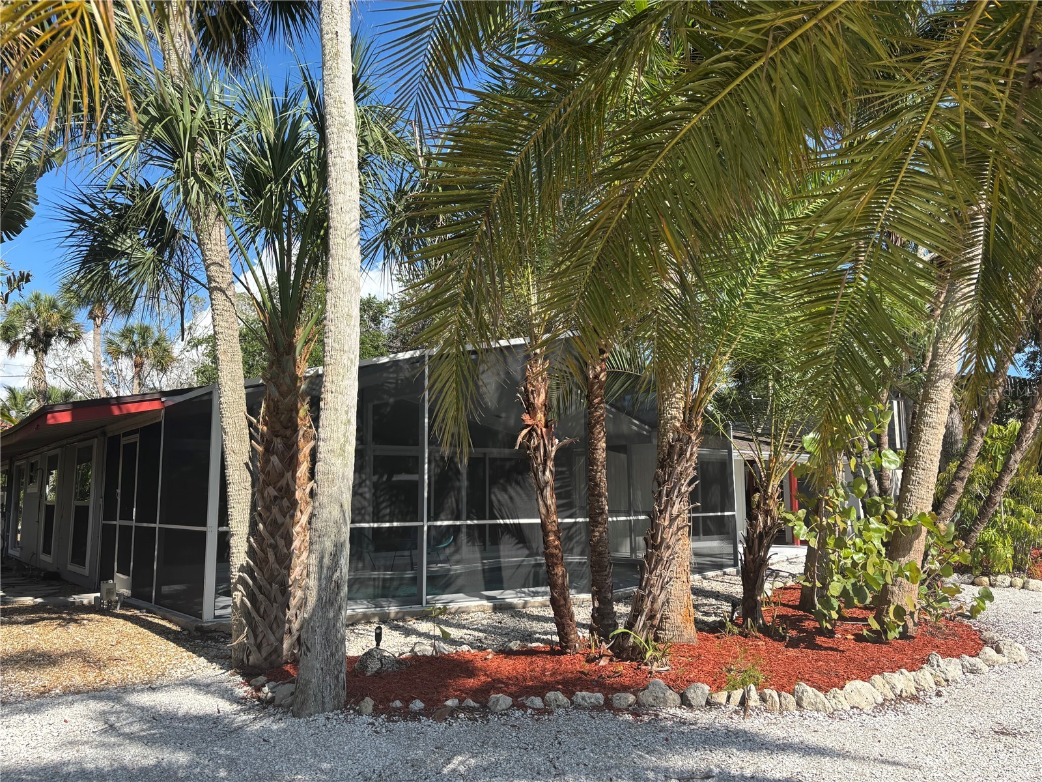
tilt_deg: +5.4
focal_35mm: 26
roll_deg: +0.3
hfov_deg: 67.3
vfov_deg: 53.1
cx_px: 521
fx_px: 783
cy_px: 391
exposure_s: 1/1984
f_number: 1.6
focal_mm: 5.96
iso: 50
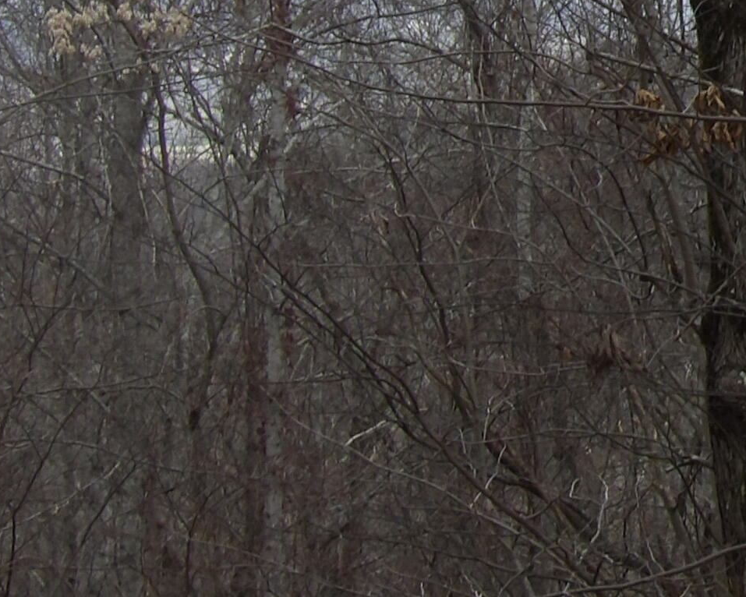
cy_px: -178
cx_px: 1112
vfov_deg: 4.9
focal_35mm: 312
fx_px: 6890
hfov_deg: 6.1
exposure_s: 1/60
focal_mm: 18.2
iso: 100
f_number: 7.2
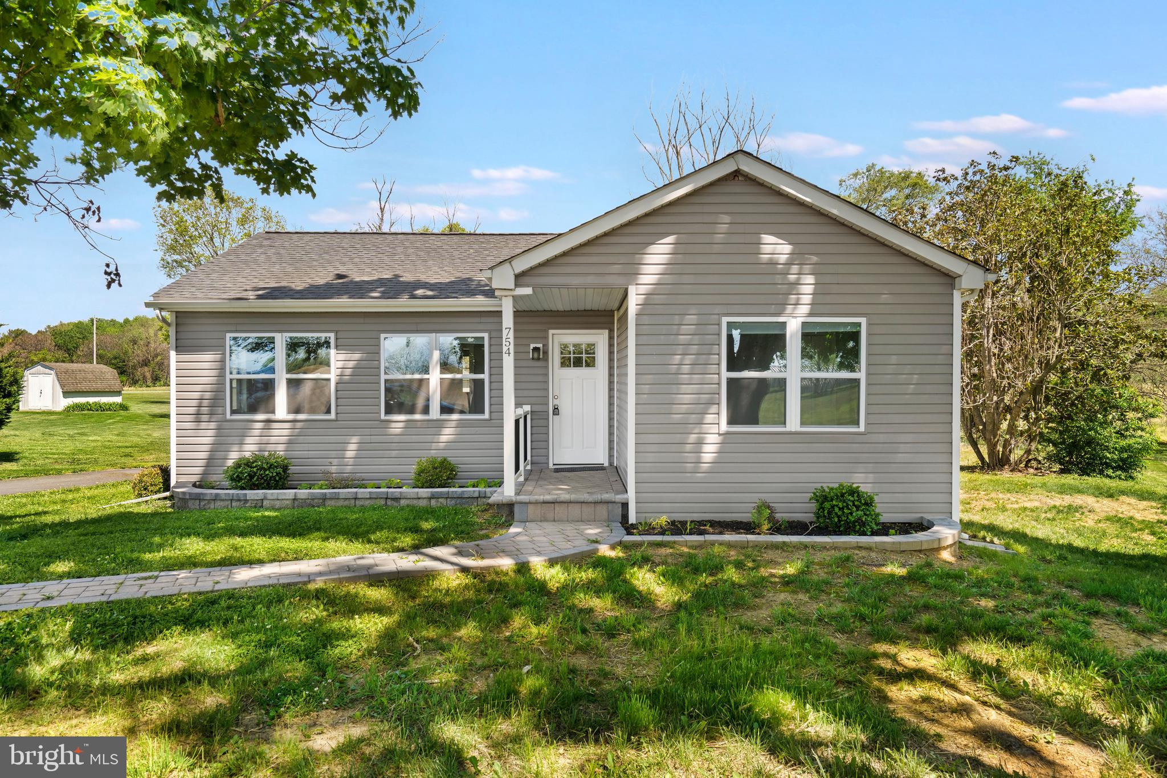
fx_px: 746
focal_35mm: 23
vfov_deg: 55.1
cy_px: 389
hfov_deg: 76.1
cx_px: 584
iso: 640
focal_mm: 23
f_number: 8
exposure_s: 1/60
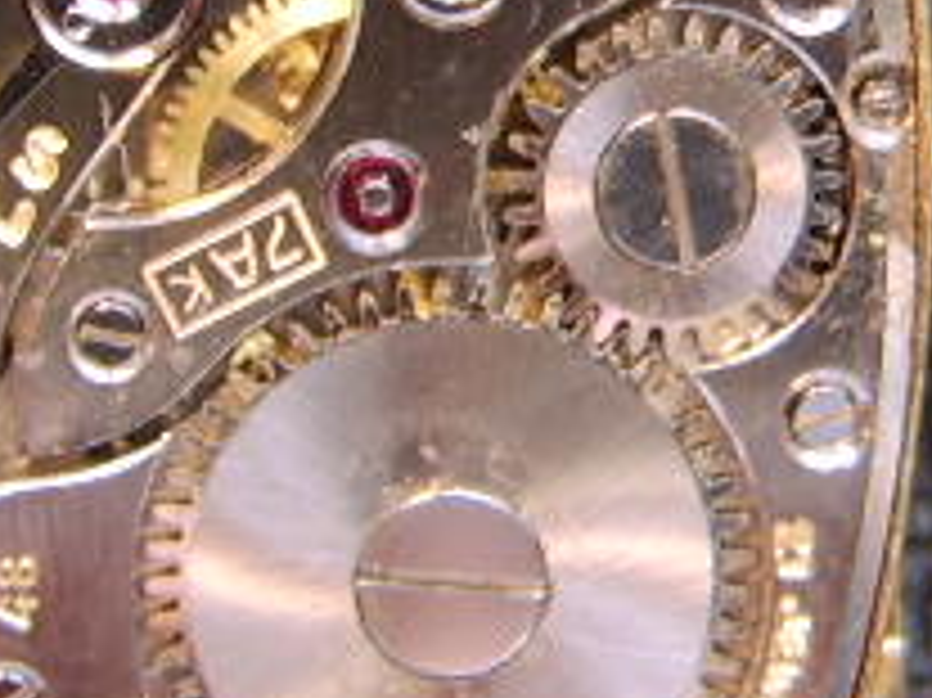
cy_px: 9
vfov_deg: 15.1
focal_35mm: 96
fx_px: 2583
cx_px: 419
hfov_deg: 20.4
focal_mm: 8.13
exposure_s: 1/4
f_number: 2.7
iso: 71
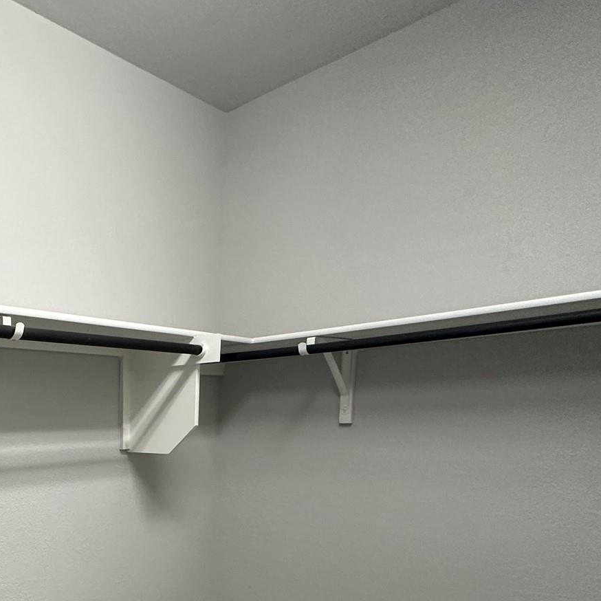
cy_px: 480
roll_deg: +1.4
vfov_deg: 52.1
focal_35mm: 29
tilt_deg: -4.8
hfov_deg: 43.9
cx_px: -47
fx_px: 570
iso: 250
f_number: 2.2
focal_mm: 2.22
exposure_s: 1/120
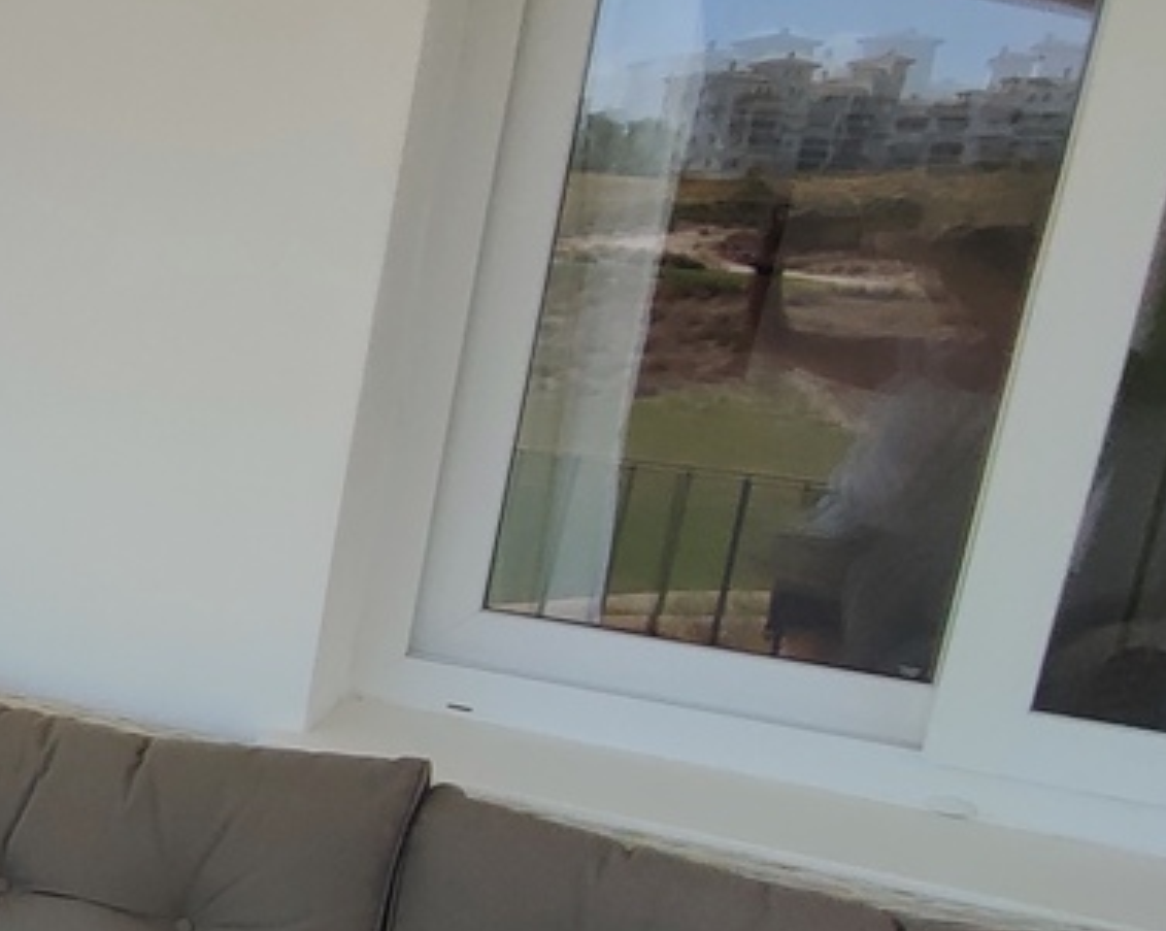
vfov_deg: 28.5
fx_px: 1828
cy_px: 563
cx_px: -708
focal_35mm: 53
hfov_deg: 24.5
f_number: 2.2
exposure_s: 1/1027
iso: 50
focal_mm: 1.65
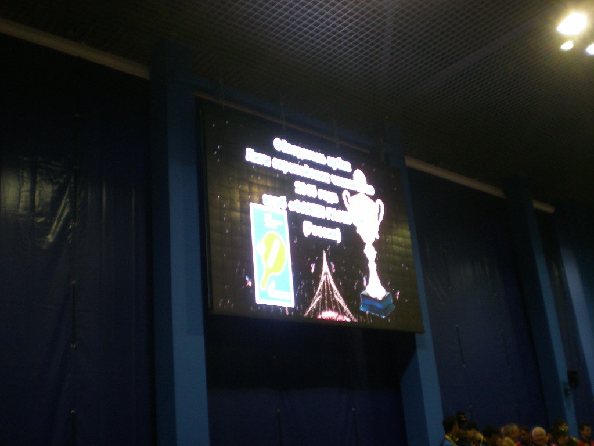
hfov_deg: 49.0
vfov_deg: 37.7
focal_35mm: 38
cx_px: 297
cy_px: 223
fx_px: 652
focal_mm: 6.3
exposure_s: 1/59
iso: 159
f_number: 3.1
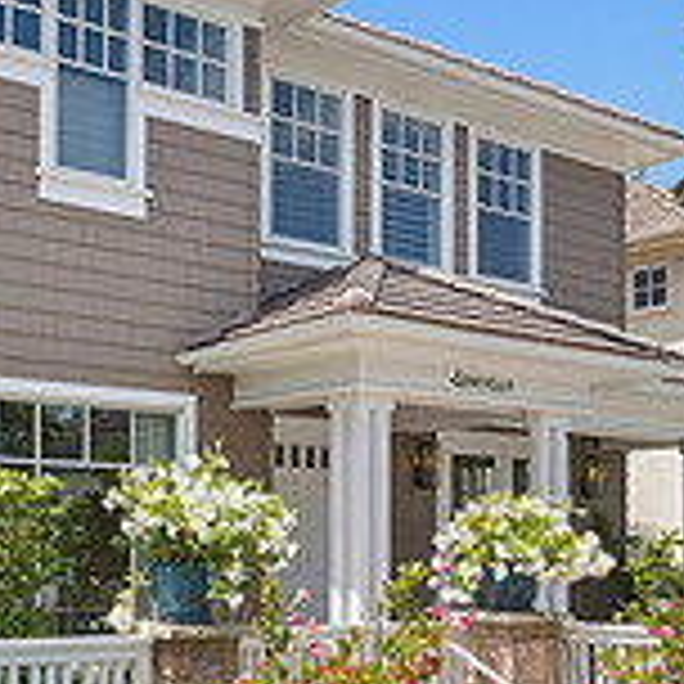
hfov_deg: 32.5
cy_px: 558
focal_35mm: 52
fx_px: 1162
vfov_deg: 31.8
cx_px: 220
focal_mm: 16
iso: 100
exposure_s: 1/100
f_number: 9
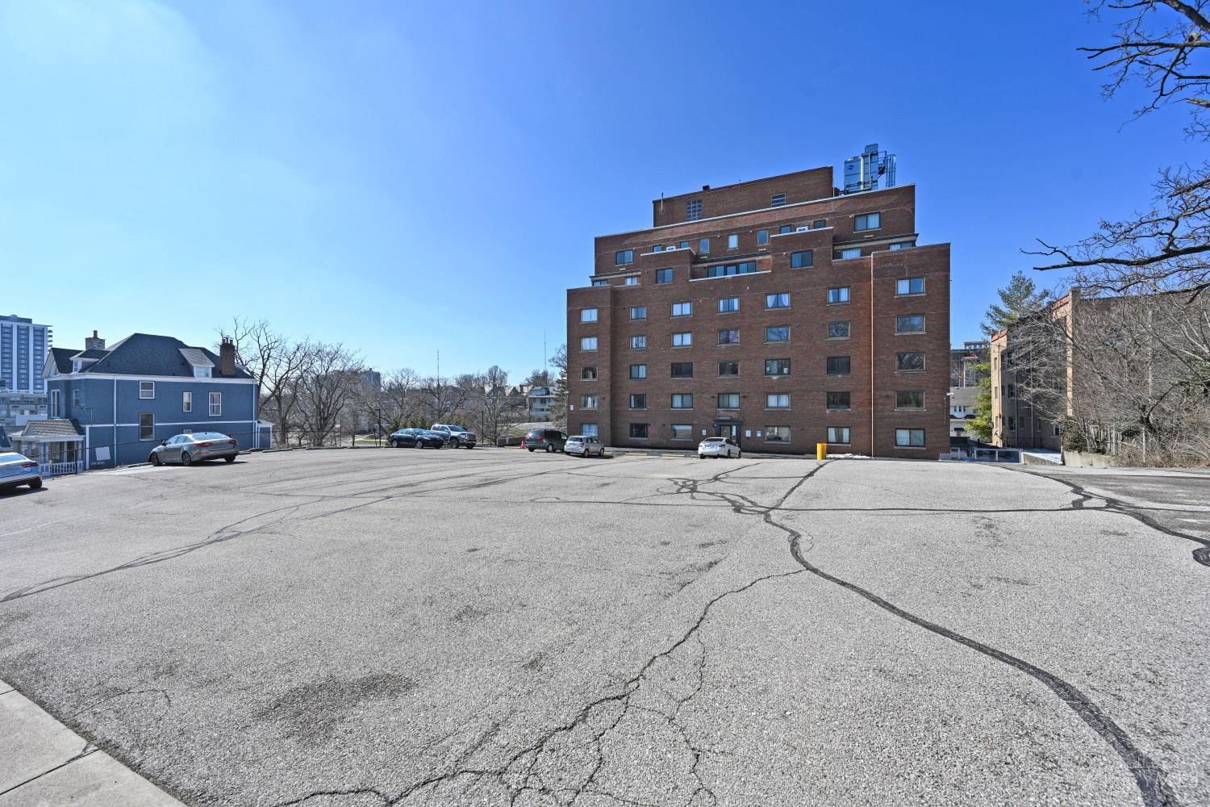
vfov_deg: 81.2
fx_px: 471
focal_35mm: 14
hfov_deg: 104.3
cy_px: 404
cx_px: 605
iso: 100
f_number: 7.1
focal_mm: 14
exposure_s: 1/400
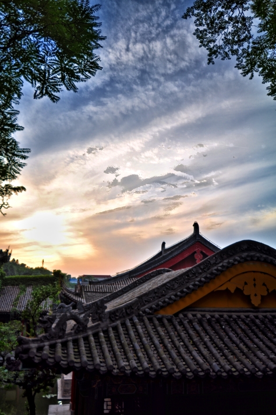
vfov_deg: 53.2
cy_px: 208
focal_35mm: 36
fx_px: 415
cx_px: 138
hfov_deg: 36.8
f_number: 4
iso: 126
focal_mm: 24
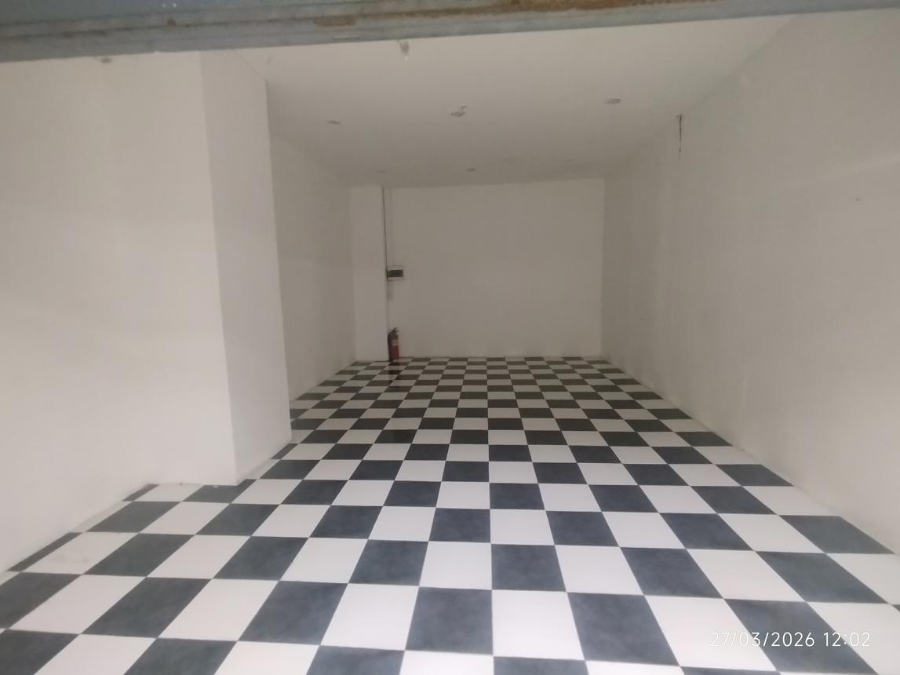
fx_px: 390
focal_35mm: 15
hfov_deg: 98.2
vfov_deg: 81.7
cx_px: 450
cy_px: 338
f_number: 2.2
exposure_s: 1/20
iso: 500
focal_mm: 1.65
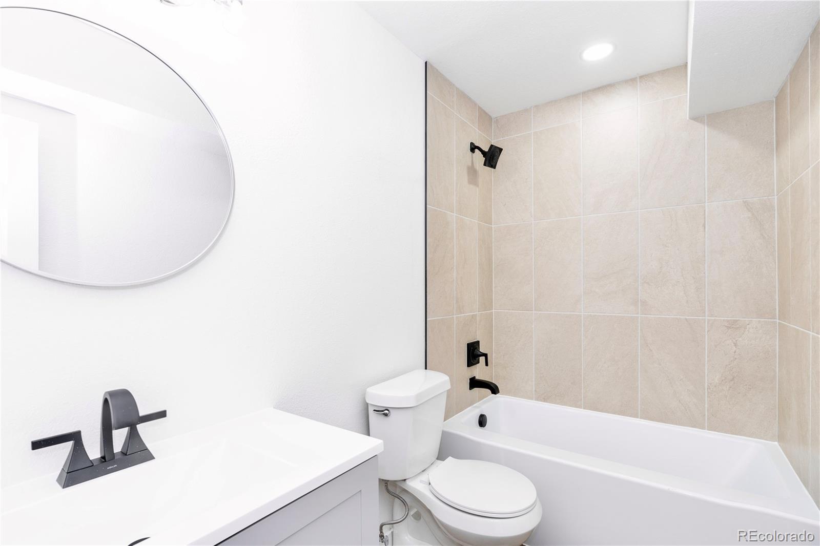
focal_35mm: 16
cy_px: 273
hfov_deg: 96.7
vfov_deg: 73.7
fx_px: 364
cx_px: 410
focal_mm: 16
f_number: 8
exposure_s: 1/40
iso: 400
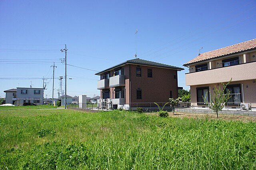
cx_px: 128
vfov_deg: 53.1
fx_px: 171
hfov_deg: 73.8
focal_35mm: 24
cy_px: 85
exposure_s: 1/200
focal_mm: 16
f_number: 11
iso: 200
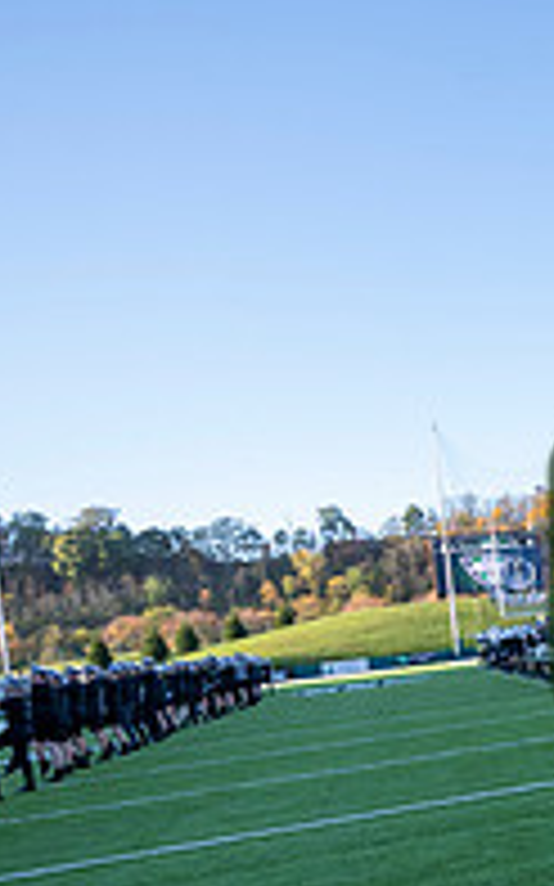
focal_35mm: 42
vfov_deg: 46.2
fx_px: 1015
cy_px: 618
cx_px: 887
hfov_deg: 23.0
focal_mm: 14
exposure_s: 1/500
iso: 320
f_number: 4
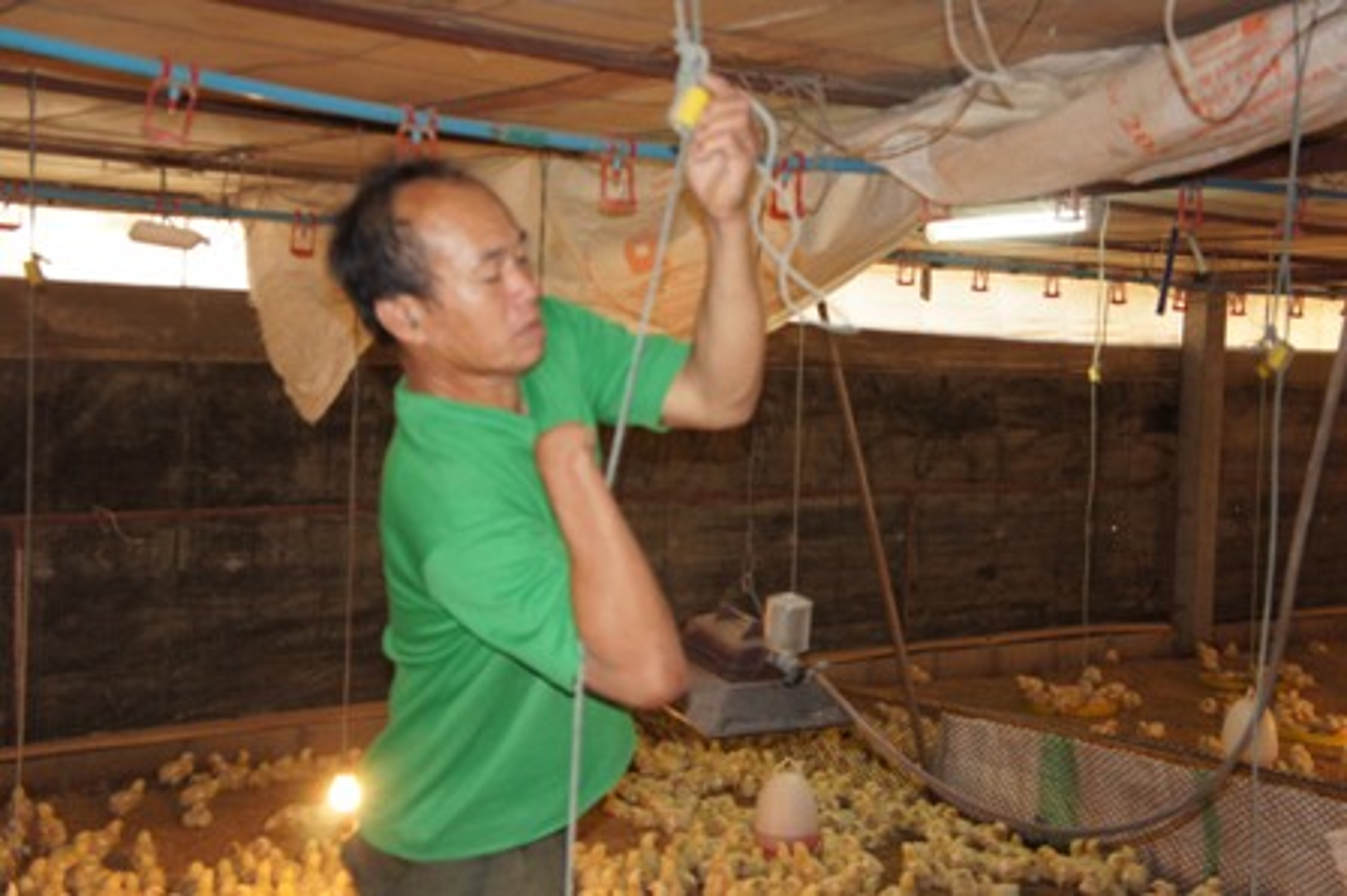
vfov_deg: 28.0
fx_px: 1795
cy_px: 448
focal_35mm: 48
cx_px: 674
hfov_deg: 41.1
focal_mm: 32
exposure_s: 1/60
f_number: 4.5
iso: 1600
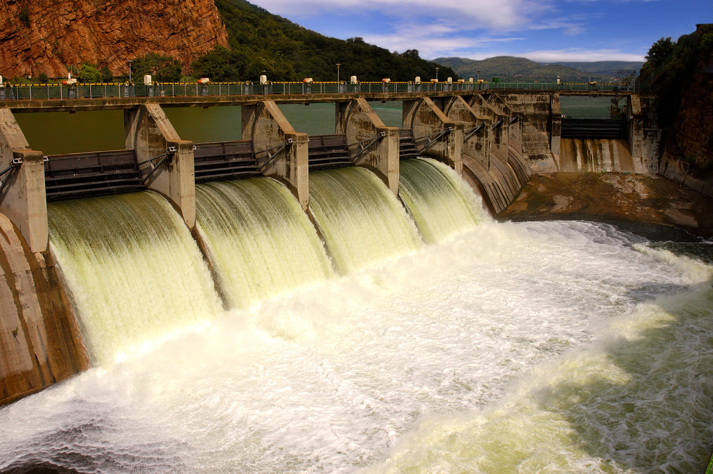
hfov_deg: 46.4
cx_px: 356
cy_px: 237
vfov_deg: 31.8
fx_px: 831
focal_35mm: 42
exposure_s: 1/200
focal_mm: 28
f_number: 11
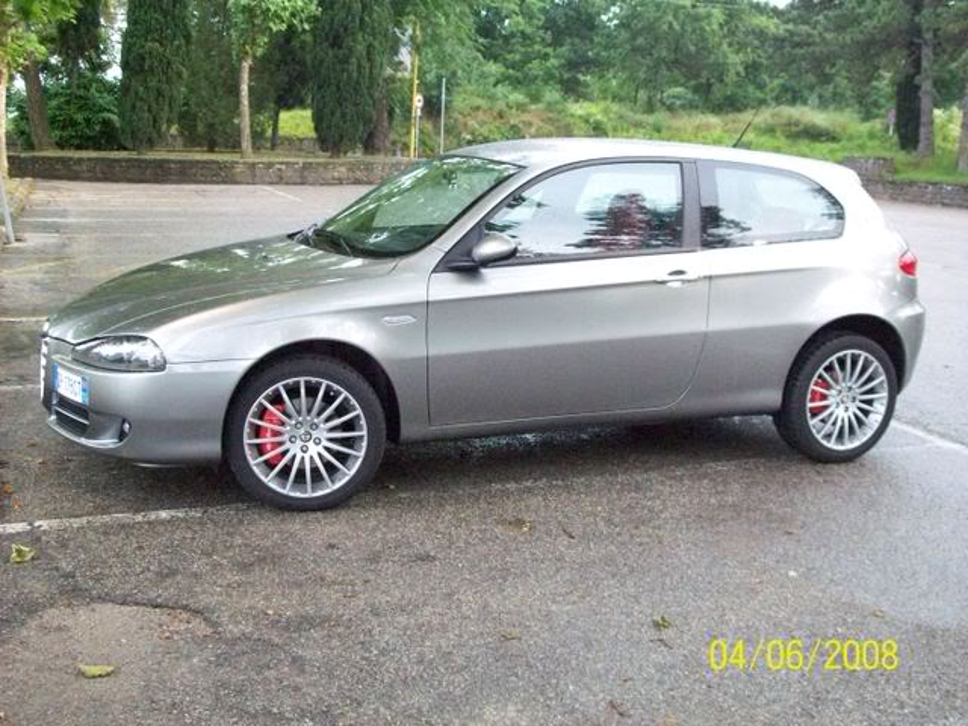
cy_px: 363
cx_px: 484
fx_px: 1258
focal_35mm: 45
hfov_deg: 42.1
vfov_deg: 32.2
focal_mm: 7.6
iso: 482
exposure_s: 1/73.6
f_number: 3
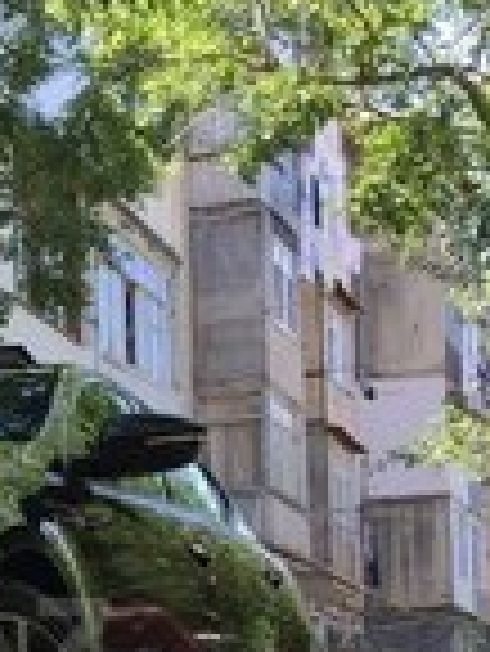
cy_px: 648
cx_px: -234
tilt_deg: +4.7
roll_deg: +1.1
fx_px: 1866
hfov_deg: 14.1
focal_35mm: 99
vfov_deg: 19.3
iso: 32
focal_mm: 4.15
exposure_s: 1/353
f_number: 2.2
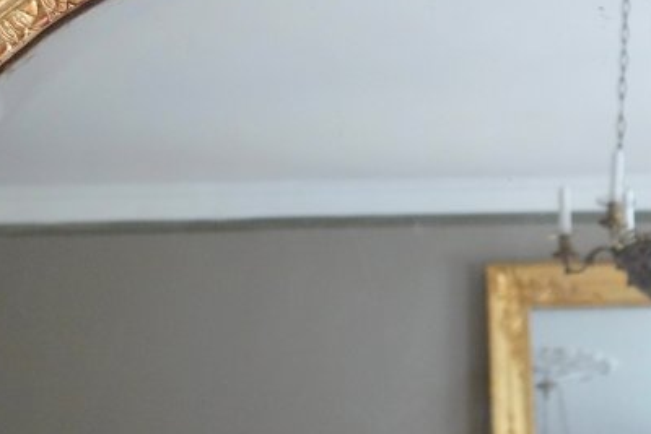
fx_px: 1737
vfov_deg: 14.1
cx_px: 410
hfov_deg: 21.2
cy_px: 7
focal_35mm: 96
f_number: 2.2
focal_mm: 11.89
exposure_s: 1/40
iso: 400
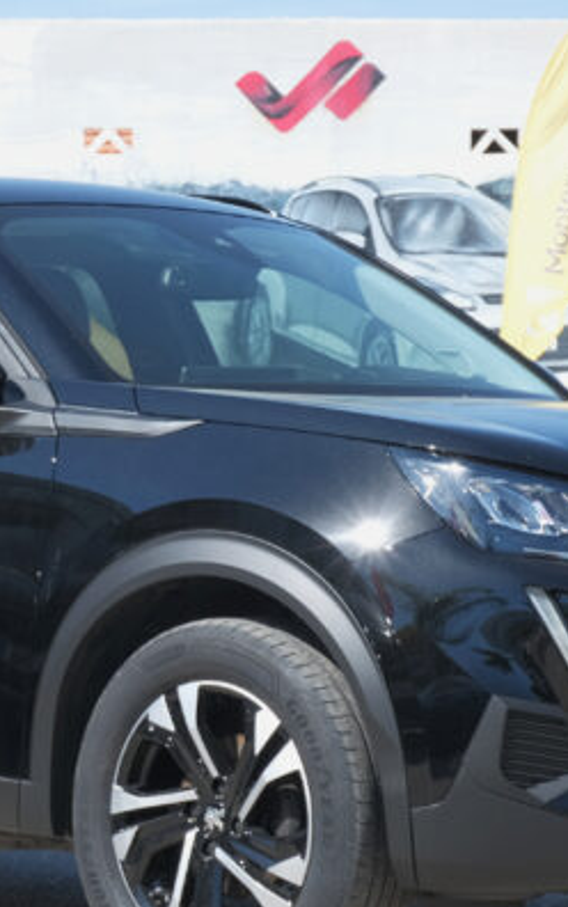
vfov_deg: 12.6
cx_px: 87
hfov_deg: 7.9
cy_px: 597
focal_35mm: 166
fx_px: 4105
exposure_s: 1/160
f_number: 9
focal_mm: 42
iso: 160
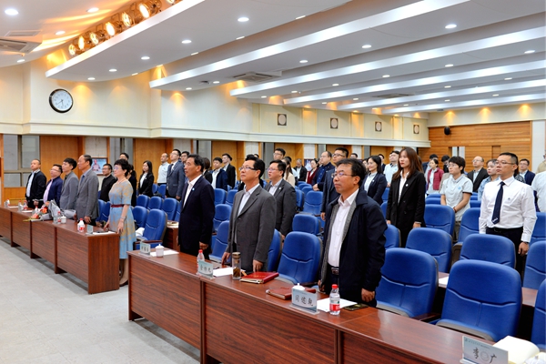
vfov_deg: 42.3
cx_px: 273
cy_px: 182
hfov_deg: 60.3
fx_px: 470
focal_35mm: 31
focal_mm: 31
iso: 800
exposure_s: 1/60
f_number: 4
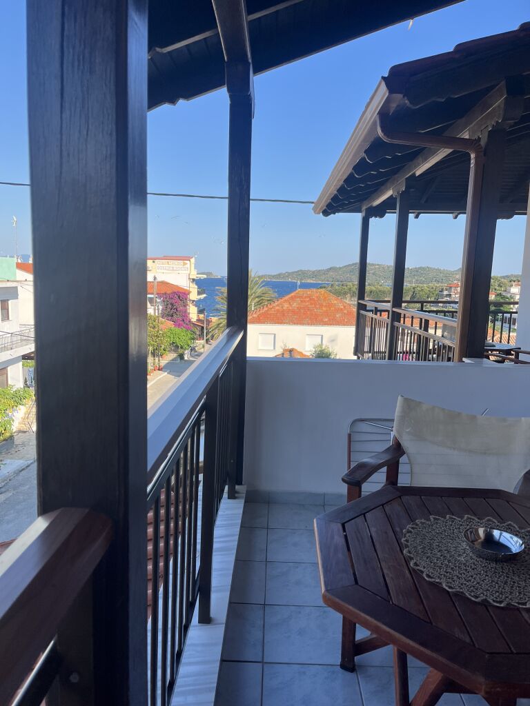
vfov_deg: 67.3
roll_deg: -0.3
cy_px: 353
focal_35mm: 26
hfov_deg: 53.1
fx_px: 531
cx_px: 265
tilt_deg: -8.5
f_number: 1.6
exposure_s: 1/1477
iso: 50
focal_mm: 5.1
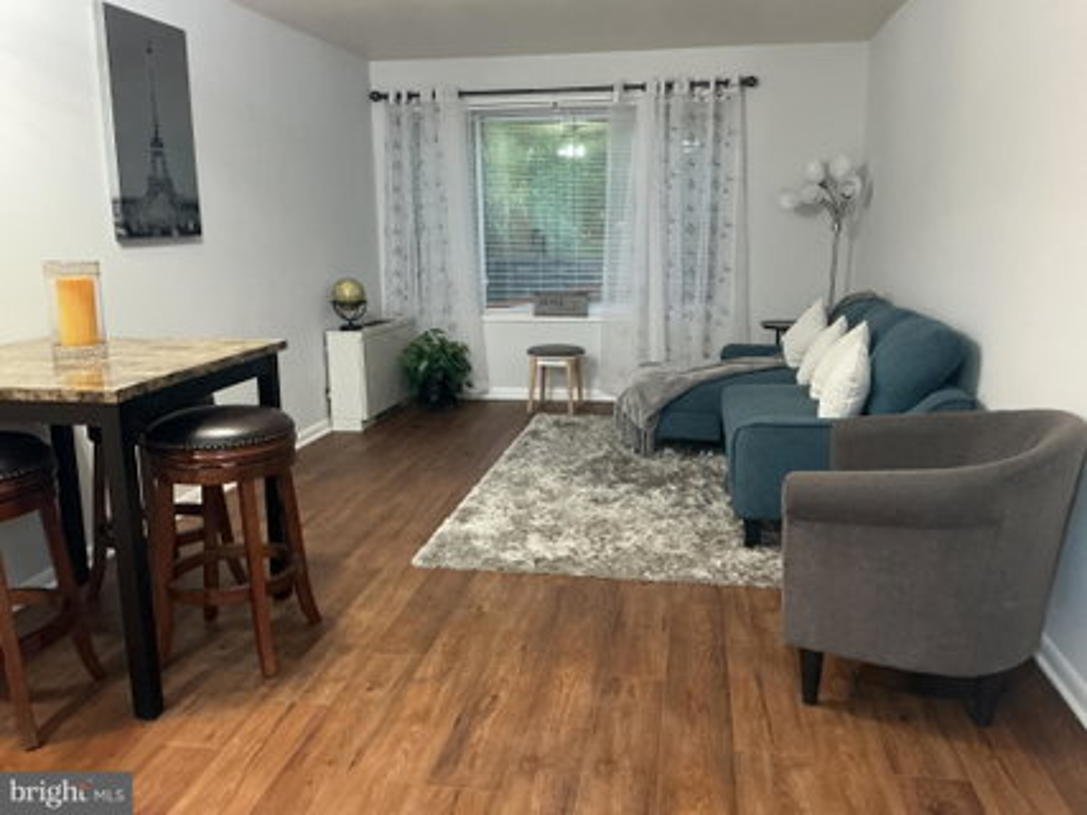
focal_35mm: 29
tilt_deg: -11.5
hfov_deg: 61.7
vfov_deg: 48.2
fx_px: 910
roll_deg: +1.1
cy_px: 408
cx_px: 544
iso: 320
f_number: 1.8
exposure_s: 1/40
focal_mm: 3
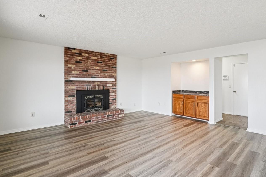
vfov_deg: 62.5
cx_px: 151
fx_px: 146
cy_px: 82
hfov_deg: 84.2
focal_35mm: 20
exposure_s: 1/5
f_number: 8
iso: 800
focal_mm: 10.4
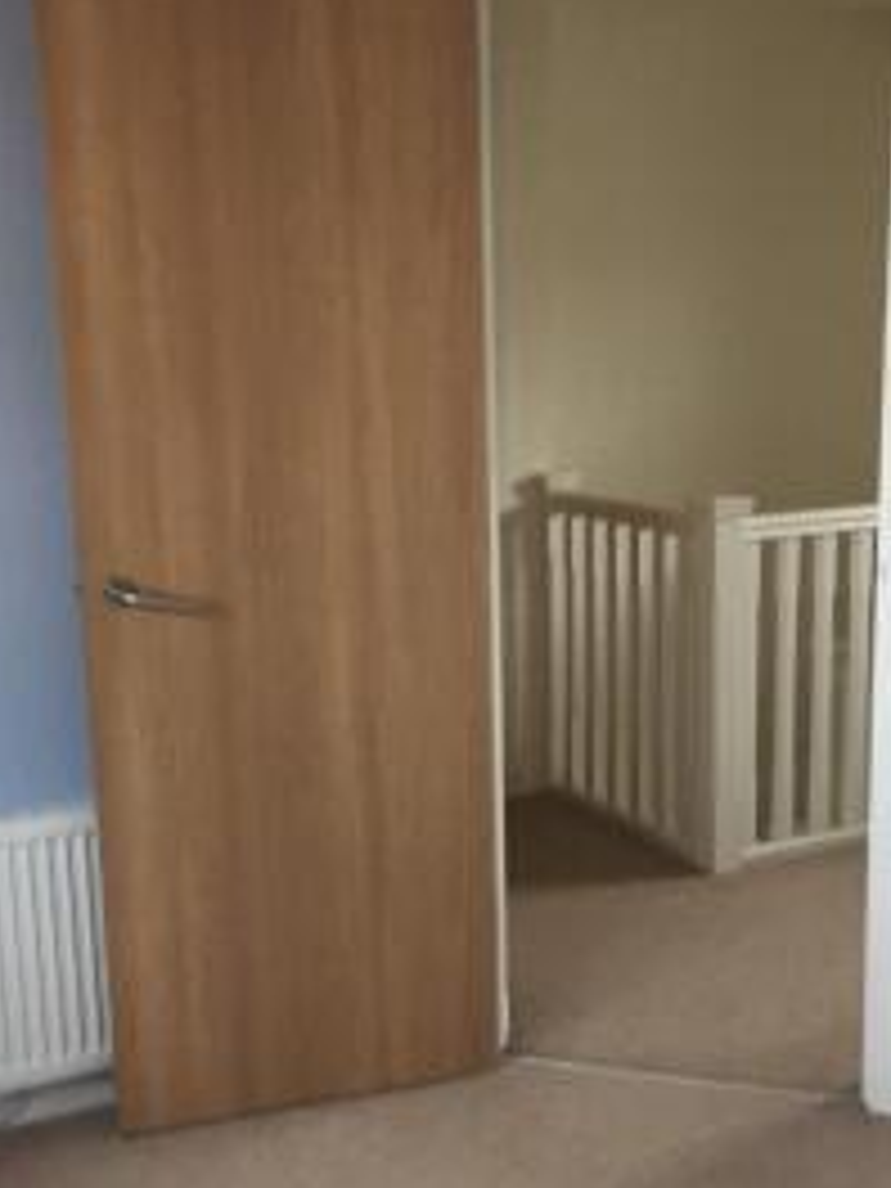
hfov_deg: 30.3
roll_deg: +1.6
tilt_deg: -8.9
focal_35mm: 48
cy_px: 668
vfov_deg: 39.6
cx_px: 482
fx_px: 1647
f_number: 2.2
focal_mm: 4.15
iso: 125
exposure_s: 1/33
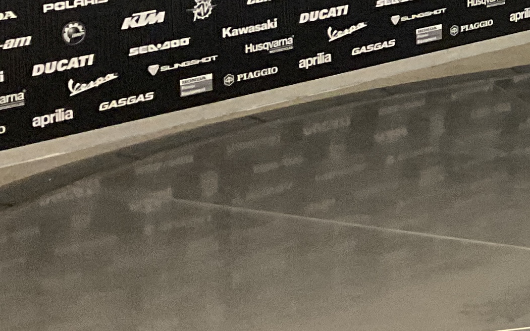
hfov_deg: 15.5
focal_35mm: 118
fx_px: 1704
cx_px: 912
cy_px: -206
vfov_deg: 10.6
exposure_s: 1/60
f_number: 1.8
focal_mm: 3
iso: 160
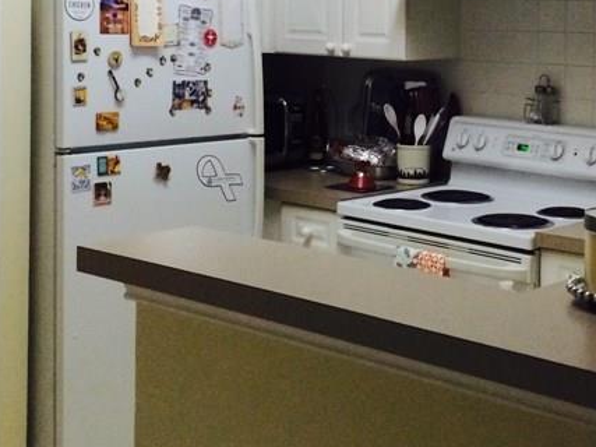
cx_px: 374
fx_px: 1239
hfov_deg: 26.9
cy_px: 22
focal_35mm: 72
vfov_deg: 19.9
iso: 250
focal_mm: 4.12
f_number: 2.2
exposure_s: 1/30
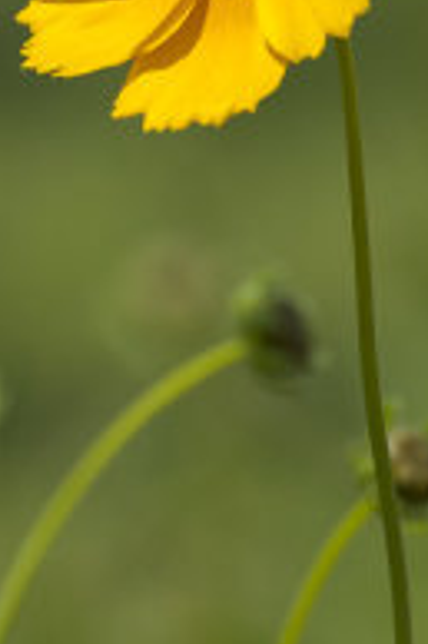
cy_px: -279
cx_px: 191
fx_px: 12951
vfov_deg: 2.8
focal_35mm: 725
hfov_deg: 1.9
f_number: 11
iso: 200
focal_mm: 230
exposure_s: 1/320
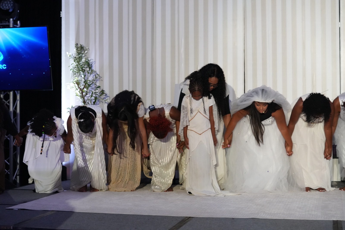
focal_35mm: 70
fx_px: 671
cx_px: 172
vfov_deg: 19.4
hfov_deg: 28.8
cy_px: 115
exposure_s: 1/400
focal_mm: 70
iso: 6400
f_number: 3.5
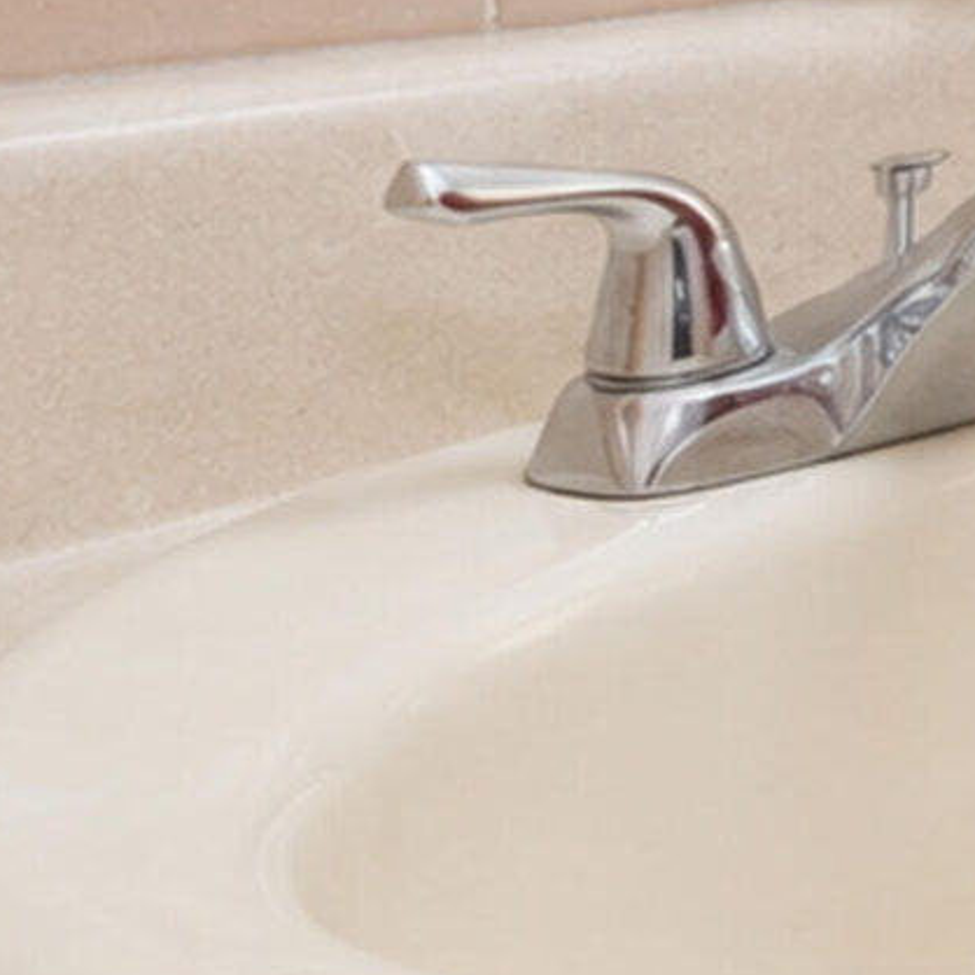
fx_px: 2486
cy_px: -346
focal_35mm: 78
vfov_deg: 20.1
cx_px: 2603
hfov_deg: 13.1
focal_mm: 10
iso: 2000
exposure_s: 1/60
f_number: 9
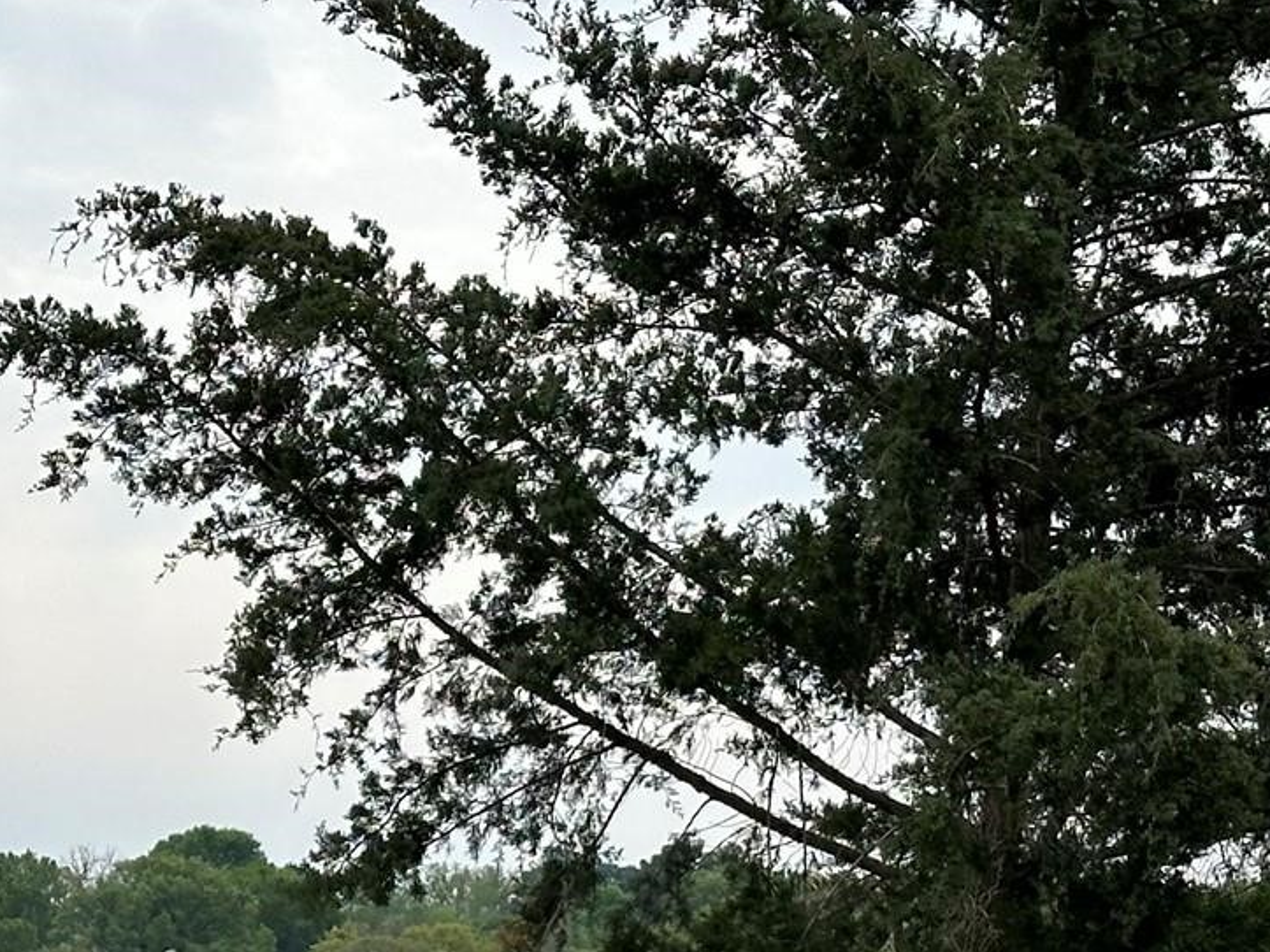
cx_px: 49
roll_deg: -0.9
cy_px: 1179
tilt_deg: -2.3
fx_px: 4989
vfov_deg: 10.7
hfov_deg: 14.3
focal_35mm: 136
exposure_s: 1/4016
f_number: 1.78
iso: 64
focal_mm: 6.86
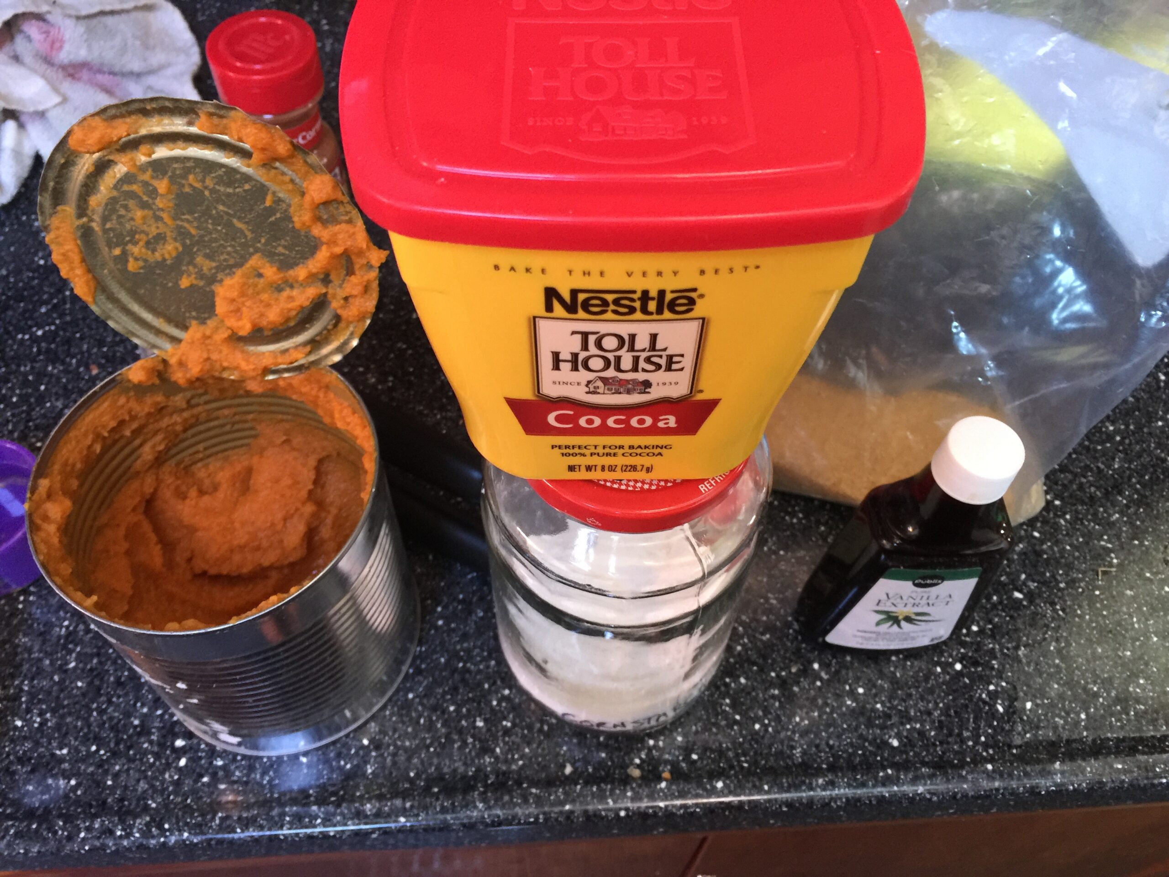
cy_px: 438
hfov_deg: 61.7
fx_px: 979
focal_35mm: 29
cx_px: 584
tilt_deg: -58.1
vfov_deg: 48.2
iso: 125
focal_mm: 4.15
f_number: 2.2
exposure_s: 1/8
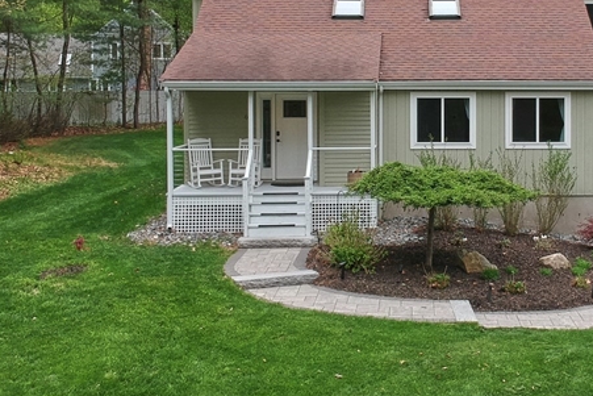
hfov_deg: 33.2
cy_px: 108
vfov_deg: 22.8
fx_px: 972
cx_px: 447
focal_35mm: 59
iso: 100
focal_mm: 4.49
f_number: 2.6
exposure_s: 1/240
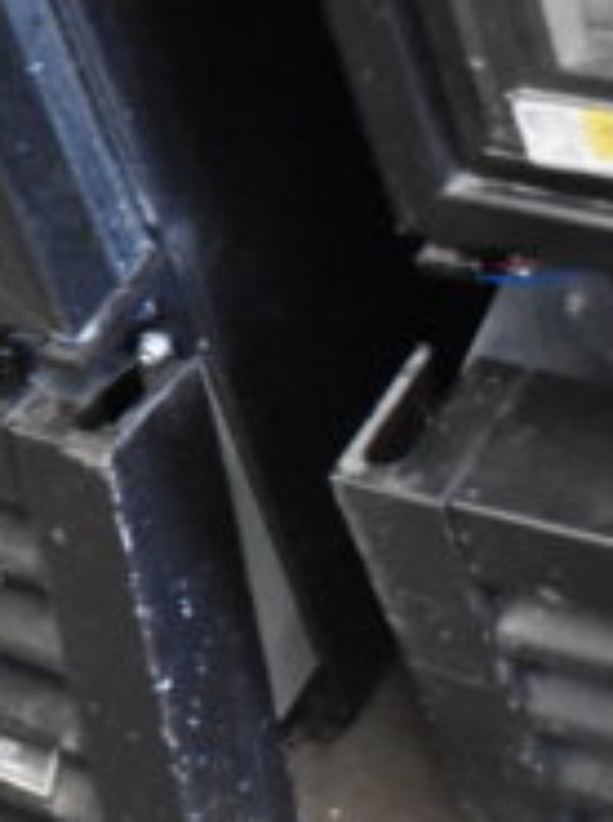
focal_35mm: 143
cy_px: 291
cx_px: -697
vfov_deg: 13.8
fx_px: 3388
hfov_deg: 9.5
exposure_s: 1/60
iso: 6400
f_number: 4.2
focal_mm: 30
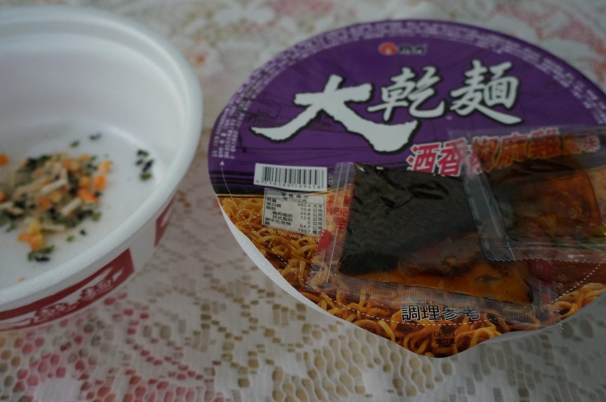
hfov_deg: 55.2
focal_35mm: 34
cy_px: 201
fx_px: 580
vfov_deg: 38.3
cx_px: 303
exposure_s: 1/160
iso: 1000
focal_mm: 23
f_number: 4
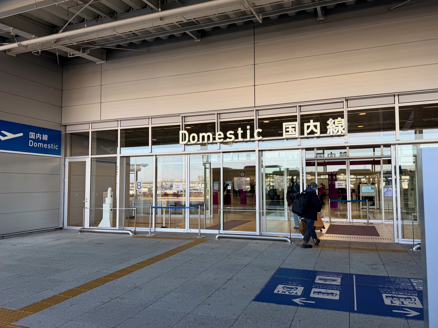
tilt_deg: +3.5
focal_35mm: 24
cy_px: 164
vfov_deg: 56.8
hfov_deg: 71.6
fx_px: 304
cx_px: 219
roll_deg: -0.6
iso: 64
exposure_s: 1/302
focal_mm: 6.76
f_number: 1.78
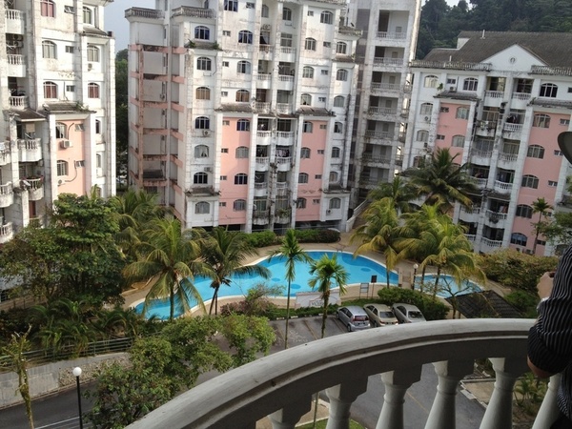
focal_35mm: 35
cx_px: 286
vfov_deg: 40.7
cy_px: 214
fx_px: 578
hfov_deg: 52.6
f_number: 2.4
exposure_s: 1/849
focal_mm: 4.28
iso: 64
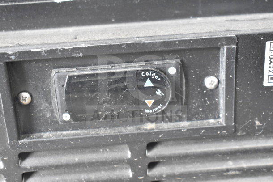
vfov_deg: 25.1
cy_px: 91
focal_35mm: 54
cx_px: 136
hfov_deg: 36.9
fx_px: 410
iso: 4500
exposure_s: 1/60
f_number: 4.8
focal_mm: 36
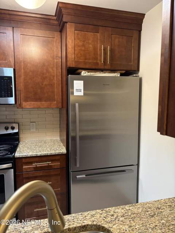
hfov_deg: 53.1
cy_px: 116
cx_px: 88
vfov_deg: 67.3
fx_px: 175
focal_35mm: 26
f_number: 1.6
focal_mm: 5.96
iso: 320
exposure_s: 1/60
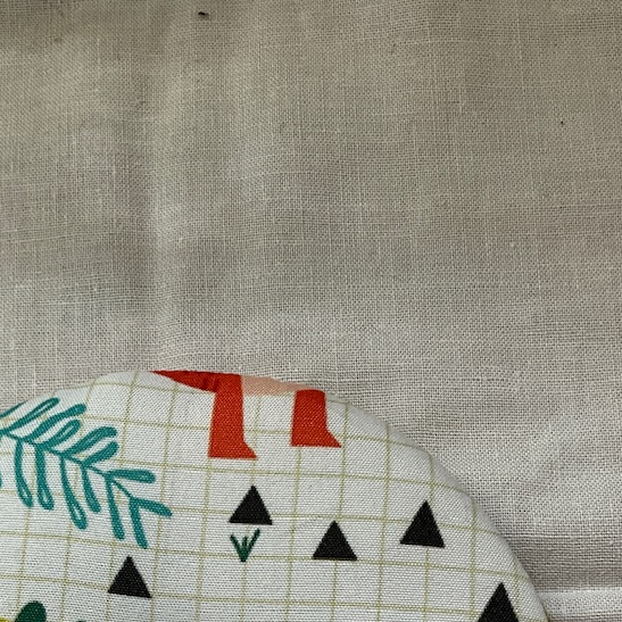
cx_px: 291
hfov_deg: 28.6
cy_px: 696
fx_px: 1220
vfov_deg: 26.2
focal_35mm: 60
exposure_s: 1/122
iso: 25
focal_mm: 3
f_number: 1.8
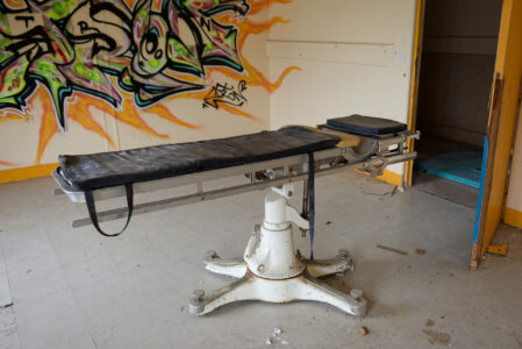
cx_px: 261
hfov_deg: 58.7
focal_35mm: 32
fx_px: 464
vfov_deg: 41.2
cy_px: 174
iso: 1250
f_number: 3.5
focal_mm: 32
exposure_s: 1/60
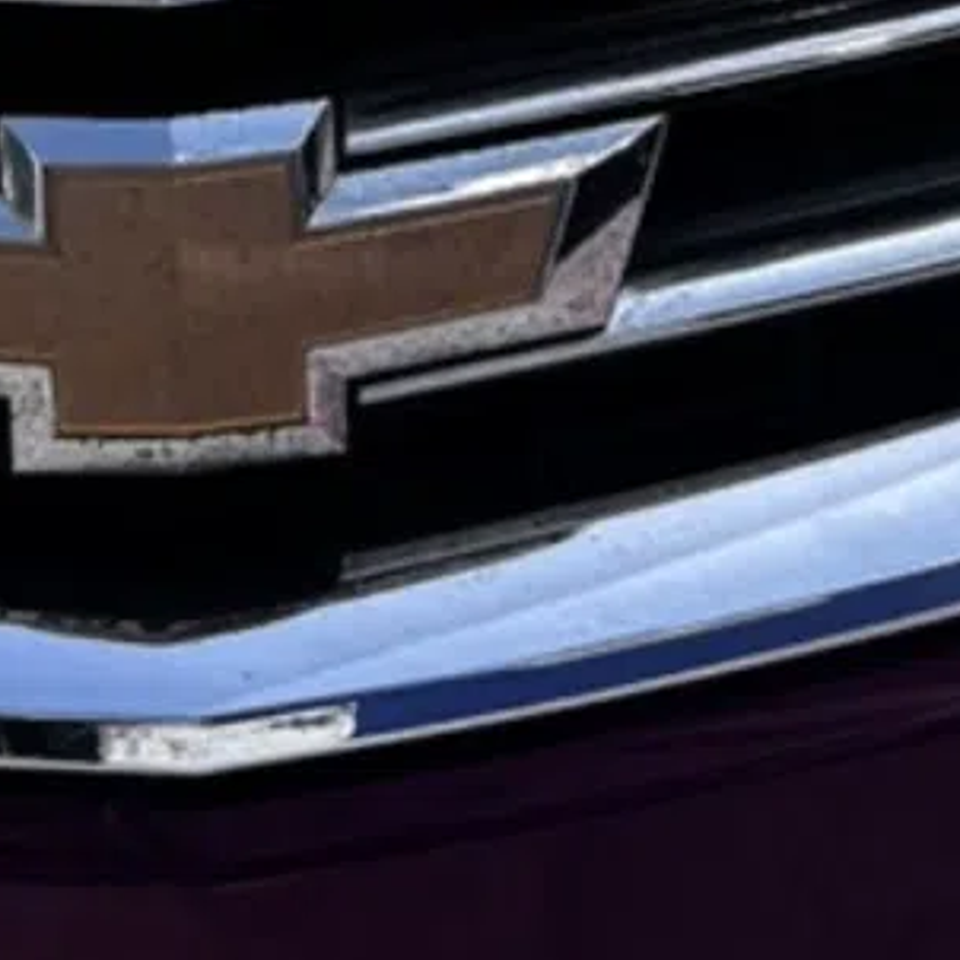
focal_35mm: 192
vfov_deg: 8.3
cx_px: -29
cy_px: -1410
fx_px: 6024
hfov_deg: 9.0
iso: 80
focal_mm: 6.76
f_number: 1.78
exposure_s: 1/4950
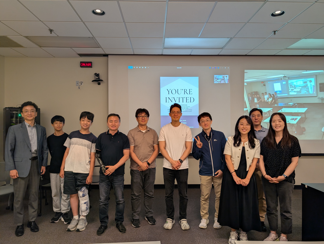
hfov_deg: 71.5
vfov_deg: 56.9
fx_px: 225
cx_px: 162
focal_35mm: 24
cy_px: 122
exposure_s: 1/30
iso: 47
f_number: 1.68
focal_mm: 6.9
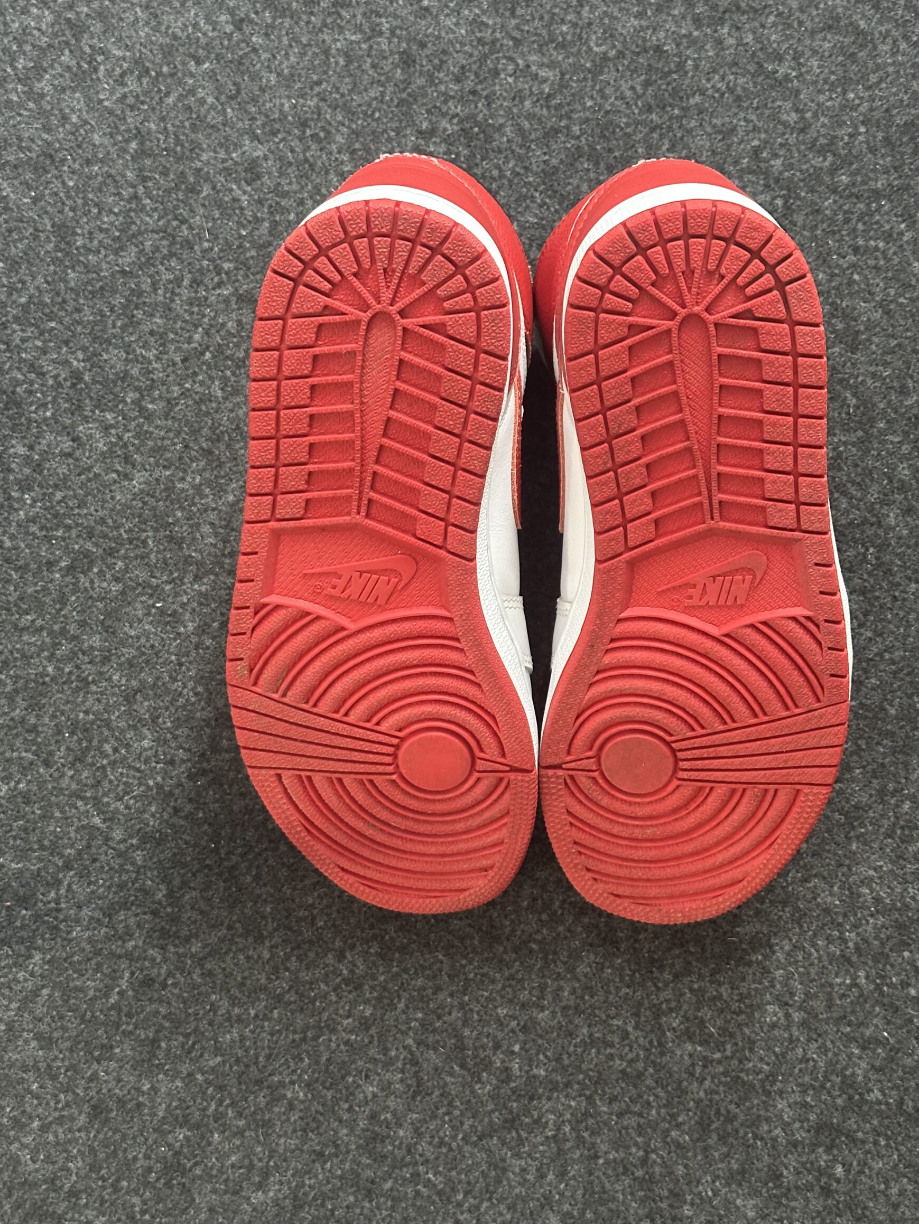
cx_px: 503
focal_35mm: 53
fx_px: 1876
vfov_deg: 36.2
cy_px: 613
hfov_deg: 27.5
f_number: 1.78
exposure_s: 1/25
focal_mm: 6.86
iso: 500
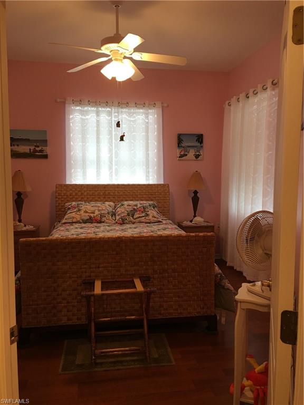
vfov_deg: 61.7
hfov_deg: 48.2
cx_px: 152
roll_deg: -0.8
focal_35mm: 29
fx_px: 340
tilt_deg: -5.1
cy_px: 202
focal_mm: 4.15
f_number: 2.2
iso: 32
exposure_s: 1/15
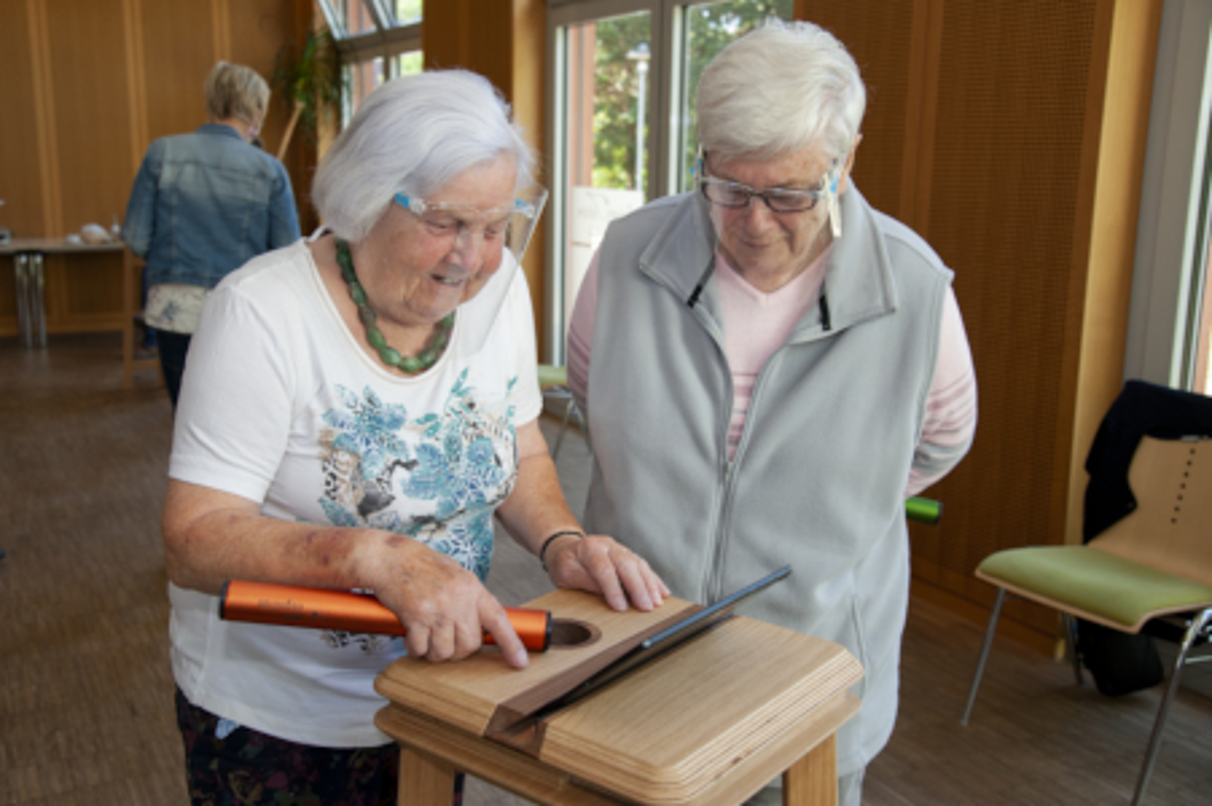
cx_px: 606
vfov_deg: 38.8
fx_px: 1144
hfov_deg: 55.8
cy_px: 403
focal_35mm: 34
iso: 800
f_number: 5
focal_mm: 34
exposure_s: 1/80
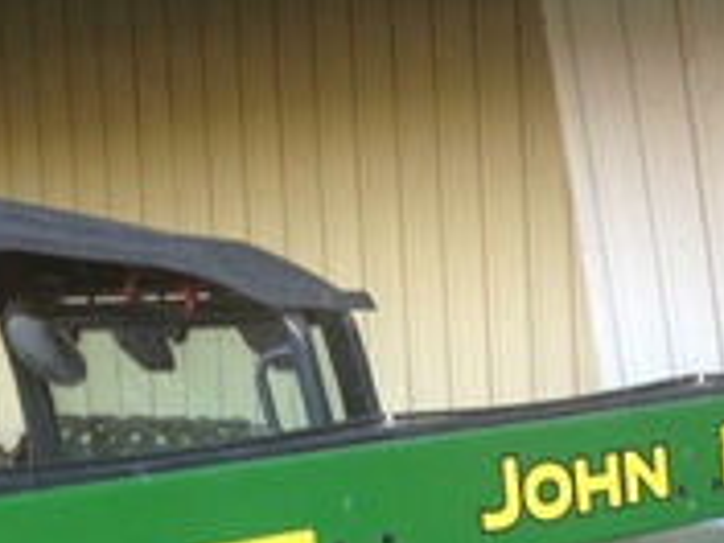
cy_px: 666
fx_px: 2259
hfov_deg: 16.6
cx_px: 1074
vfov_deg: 13.3
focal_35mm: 108
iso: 50
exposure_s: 1/40
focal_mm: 4.28
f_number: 2.4
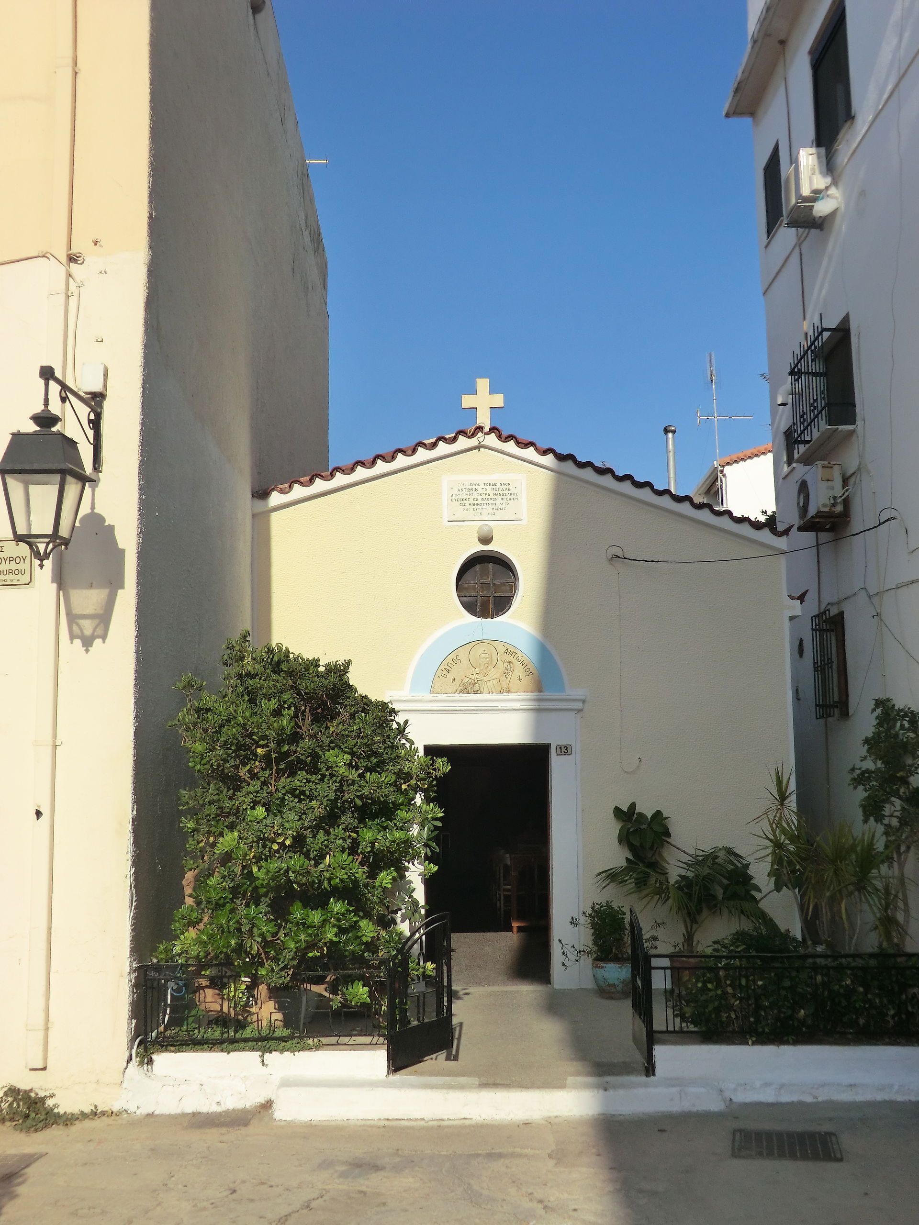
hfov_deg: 41.8
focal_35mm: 34
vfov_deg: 54.0
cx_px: 460
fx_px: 1204
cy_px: 612
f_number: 8.4
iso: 80
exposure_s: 1/250
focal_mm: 6.1
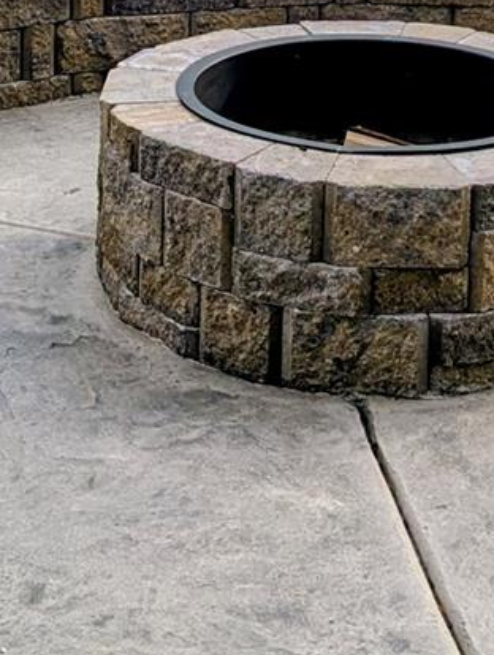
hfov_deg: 16.6
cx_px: 232
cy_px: -297
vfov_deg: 19.4
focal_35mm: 89
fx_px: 1688
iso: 42
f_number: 1.85
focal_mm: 6.81
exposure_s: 1/1715
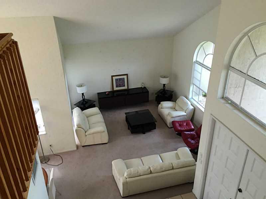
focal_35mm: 29
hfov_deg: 61.7
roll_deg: +0.1
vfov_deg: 48.2
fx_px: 223
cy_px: 100
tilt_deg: -26.7
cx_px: 133
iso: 32
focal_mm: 4.15
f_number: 2.2
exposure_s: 1/30
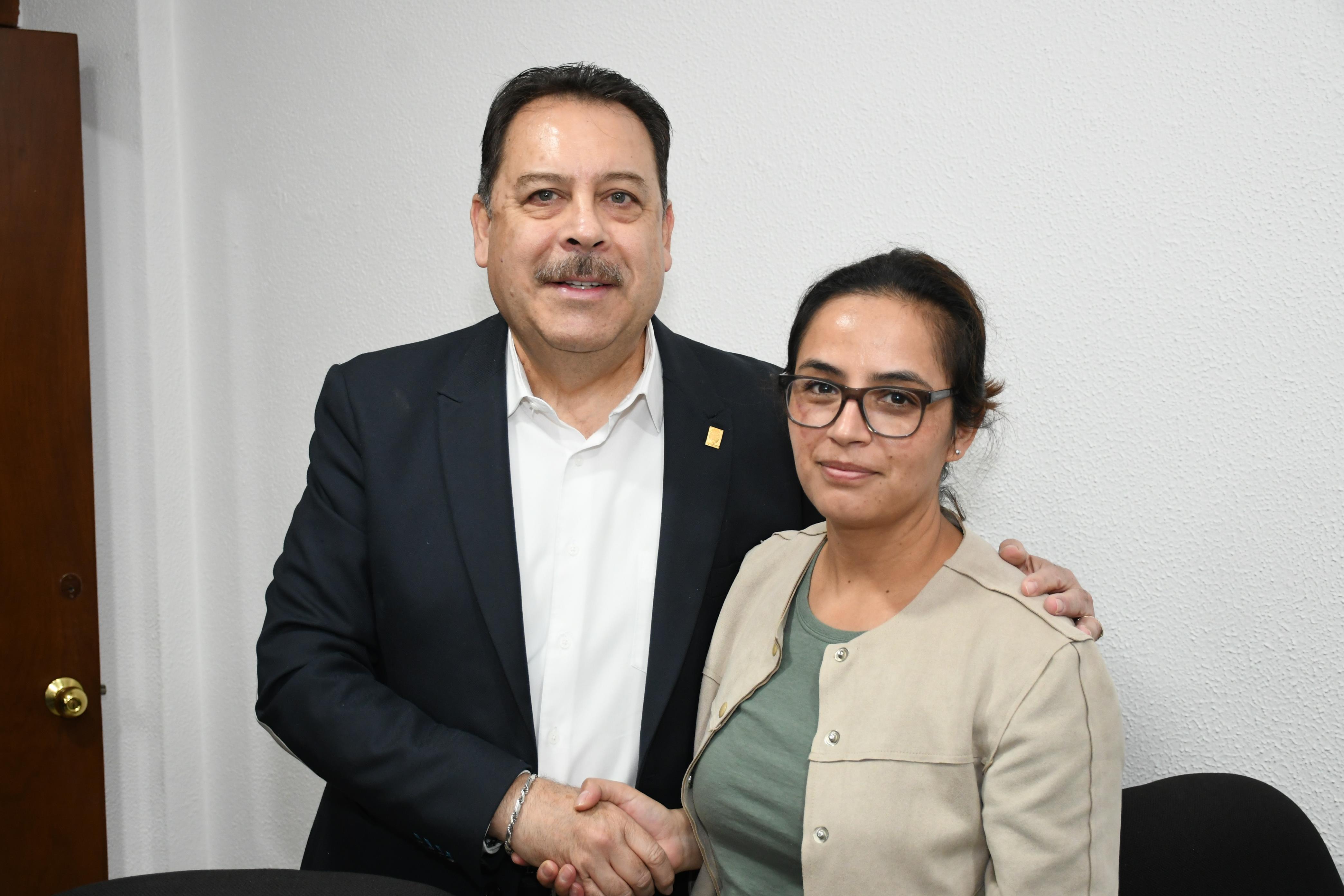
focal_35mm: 48
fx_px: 1792
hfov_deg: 41.1
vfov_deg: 28.1
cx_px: 672
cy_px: 448
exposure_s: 1/100
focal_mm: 32
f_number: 4
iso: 1600
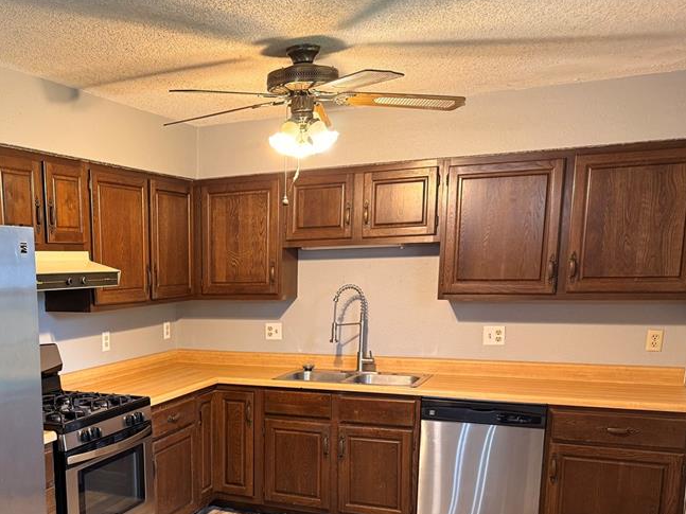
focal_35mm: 38
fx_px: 753
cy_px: 403
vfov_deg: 36.6
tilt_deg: -10.0
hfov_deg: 46.7
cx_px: 151
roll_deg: +1.1
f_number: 1.78
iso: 250
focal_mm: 6.76
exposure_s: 1/60
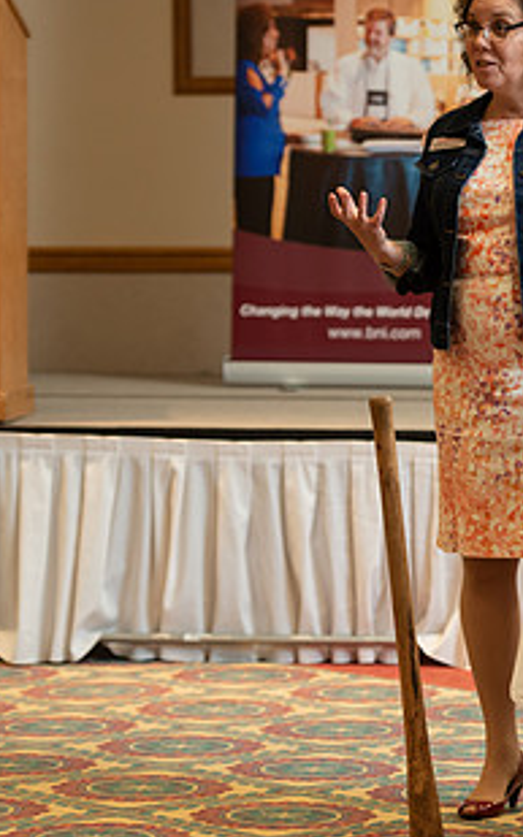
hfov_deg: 6.7
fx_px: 4449
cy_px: 410
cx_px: 618
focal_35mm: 195
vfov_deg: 10.8
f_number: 3.2
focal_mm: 102
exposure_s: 1/200
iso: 1250
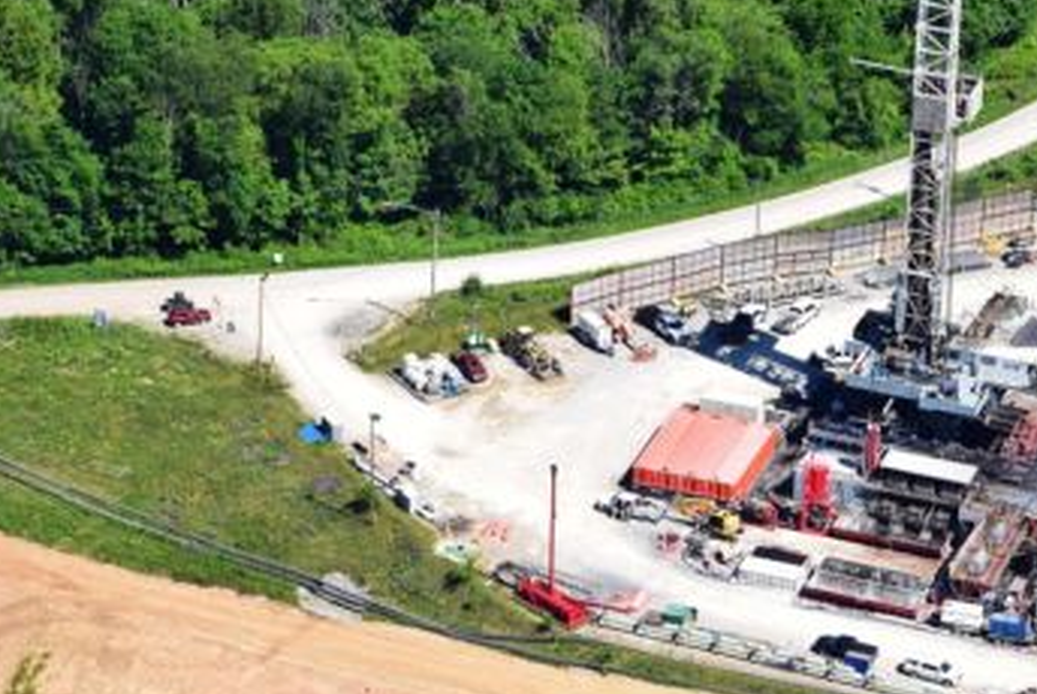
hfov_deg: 9.5
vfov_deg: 6.4
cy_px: 359
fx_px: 6198
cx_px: 1039
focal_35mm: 215
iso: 320
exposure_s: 1/500
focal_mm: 70
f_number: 11
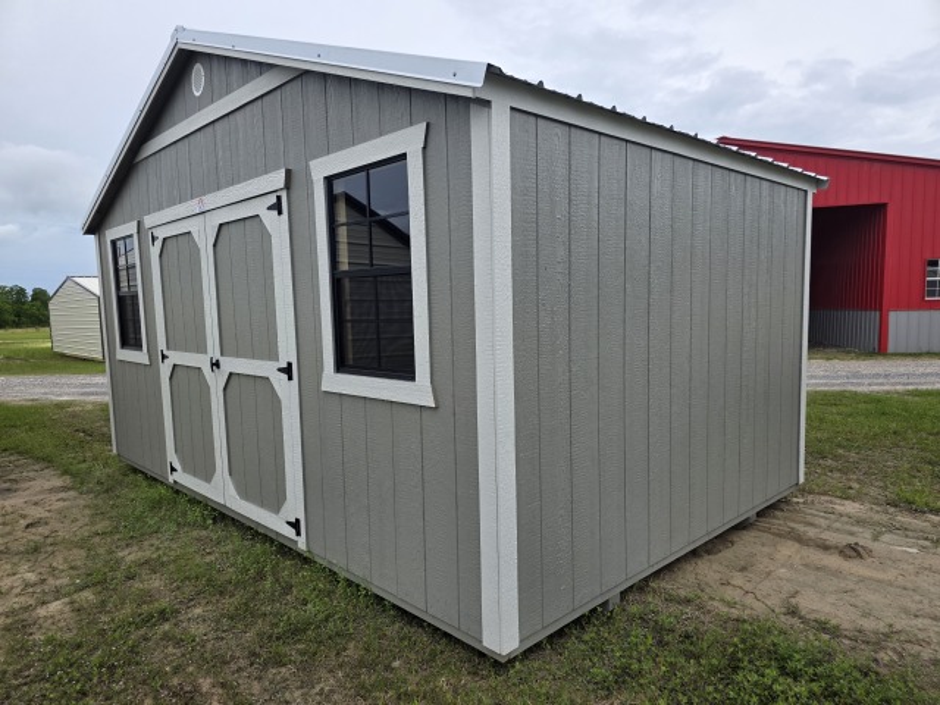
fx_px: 625
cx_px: 470
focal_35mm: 23
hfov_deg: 73.9
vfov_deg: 58.9
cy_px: 352
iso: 80
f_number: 1.7
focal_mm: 6.3
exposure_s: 1/3151
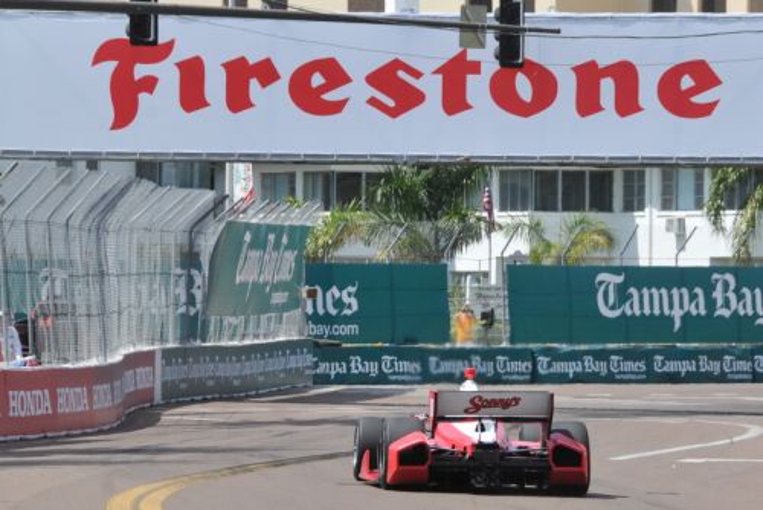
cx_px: 382
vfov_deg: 6.8
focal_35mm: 202
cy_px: 255
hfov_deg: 10.2
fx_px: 4294
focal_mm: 135
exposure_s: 1/800
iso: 400
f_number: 10
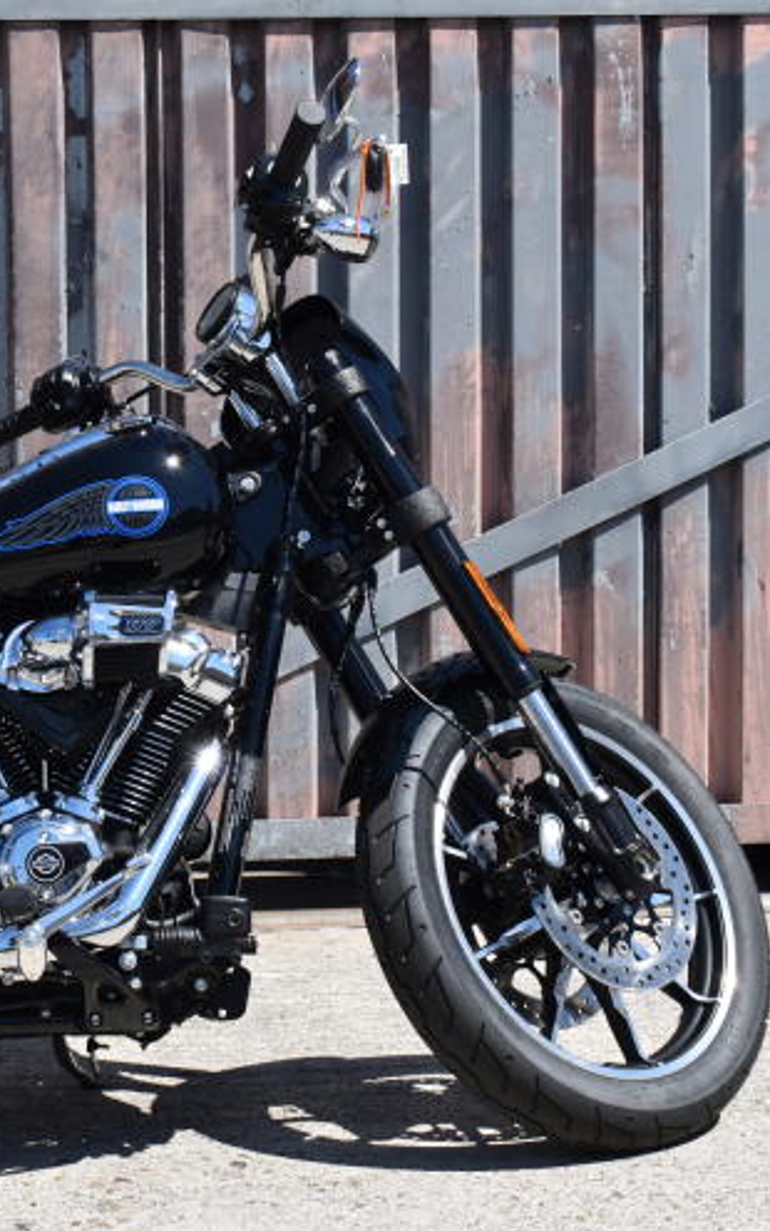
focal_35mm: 74
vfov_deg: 27.8
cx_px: -17
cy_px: 638
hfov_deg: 17.2
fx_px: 2485
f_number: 9
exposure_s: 1/320
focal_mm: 30
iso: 100
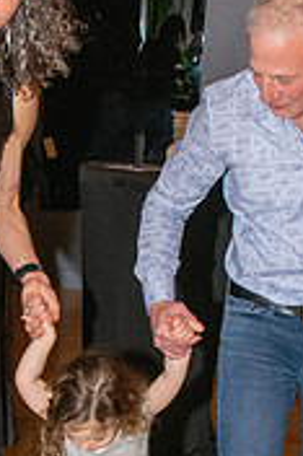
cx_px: 104
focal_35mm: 123
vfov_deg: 16.6
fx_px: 1556
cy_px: 360
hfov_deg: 11.1
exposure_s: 1/100
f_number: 10
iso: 5000
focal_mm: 32
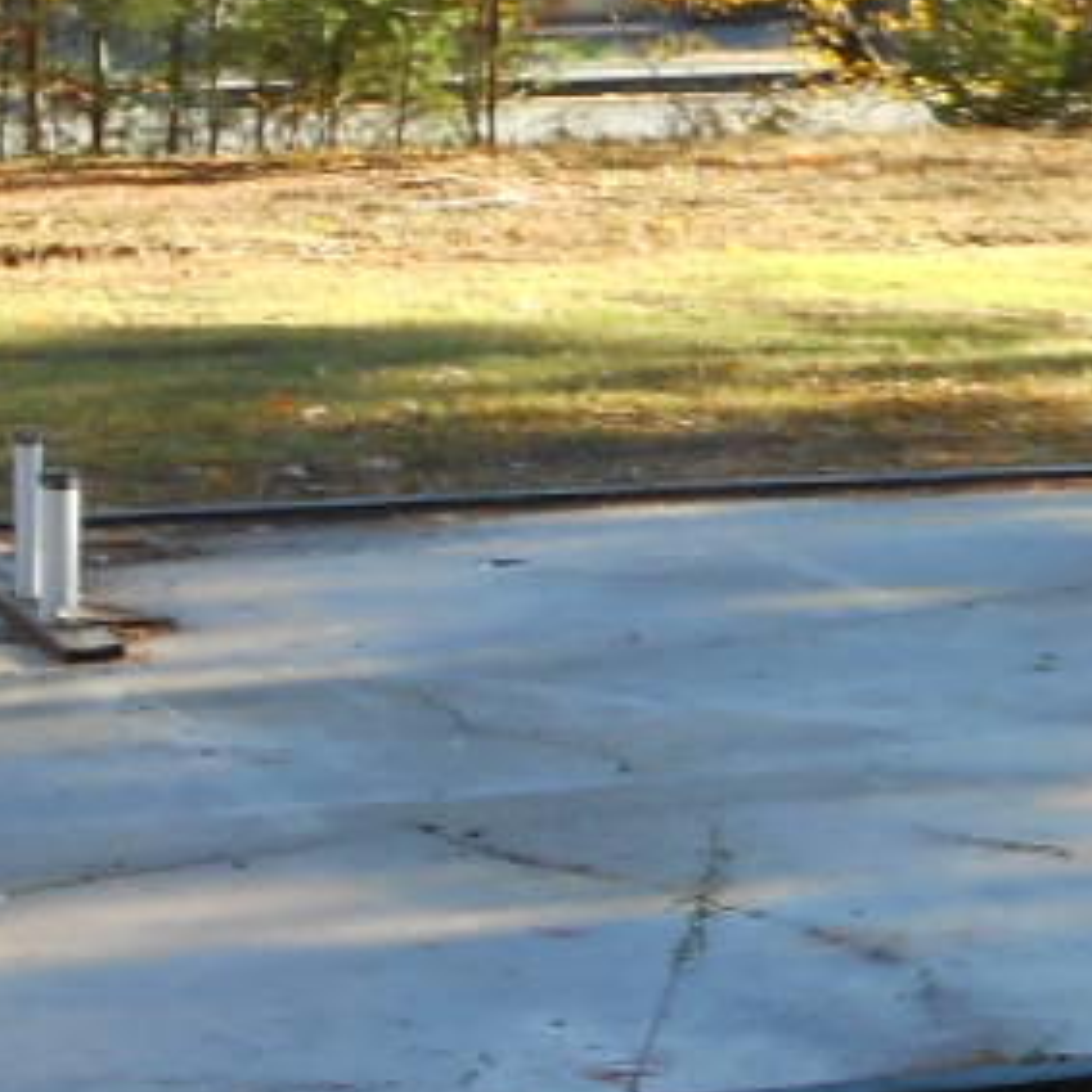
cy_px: 93
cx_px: 2578
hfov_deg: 9.3
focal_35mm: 170
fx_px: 6067
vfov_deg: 10.2
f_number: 4.2
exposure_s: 1/80
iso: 80
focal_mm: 6
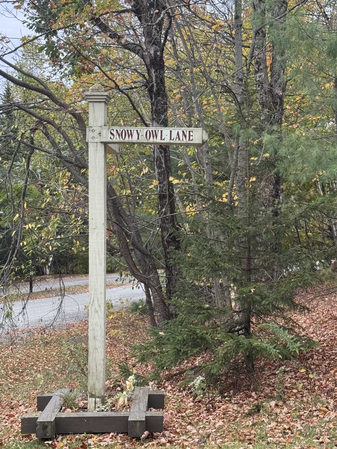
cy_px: 217
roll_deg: -0.2
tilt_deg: -2.7
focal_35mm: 60
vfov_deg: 32.2
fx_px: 779
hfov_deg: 24.4
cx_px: 193
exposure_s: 1/522
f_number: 1.78
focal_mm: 6.76
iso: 64
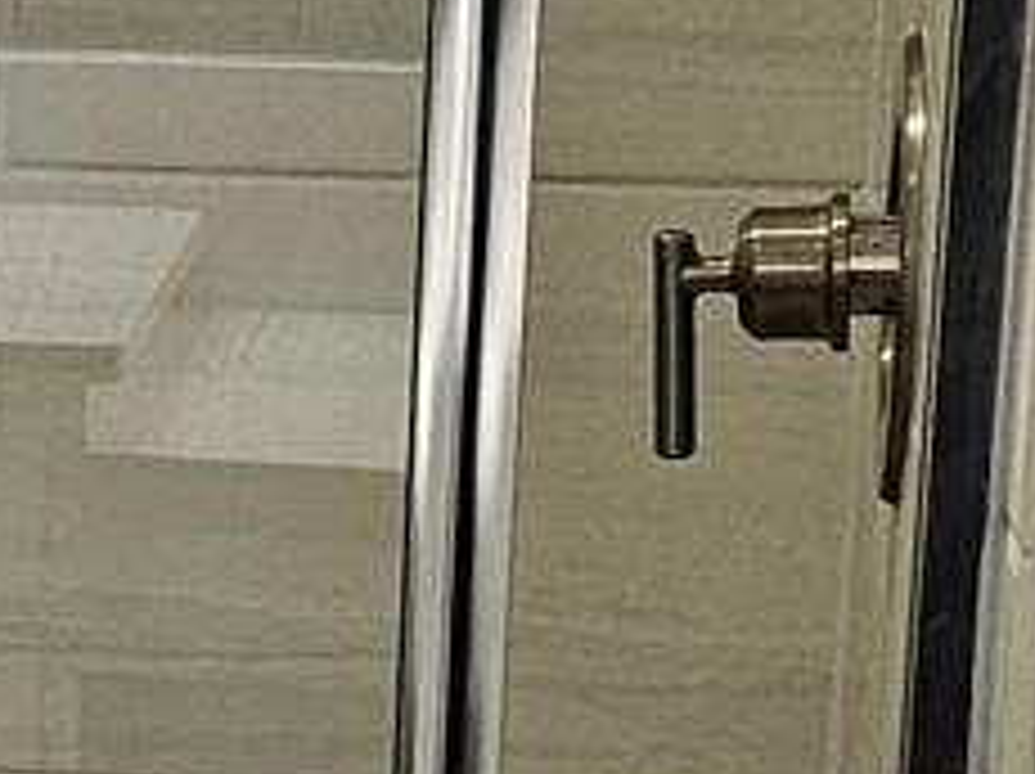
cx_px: -1179
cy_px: 504
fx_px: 4988
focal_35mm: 167
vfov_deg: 8.9
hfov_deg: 10.6
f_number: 1.8
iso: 200
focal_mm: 5
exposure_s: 1/120
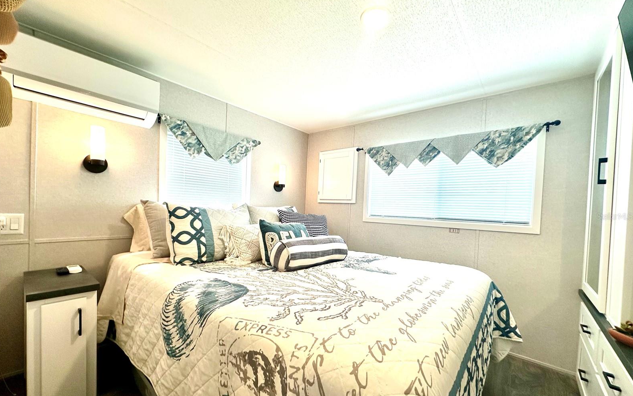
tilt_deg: -1.1
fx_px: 259
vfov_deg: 74.6
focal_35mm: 15
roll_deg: -1.9
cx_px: 314
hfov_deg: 101.5
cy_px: 216
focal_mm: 2.22
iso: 80
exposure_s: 1/120
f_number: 2.2
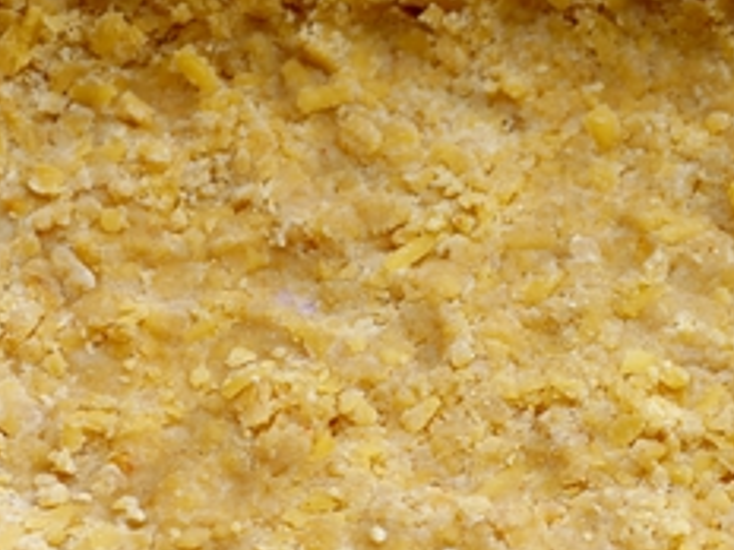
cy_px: 362
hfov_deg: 15.4
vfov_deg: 11.9
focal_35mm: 124
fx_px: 2629
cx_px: 821
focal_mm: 25
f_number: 2.2
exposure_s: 1/250
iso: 100
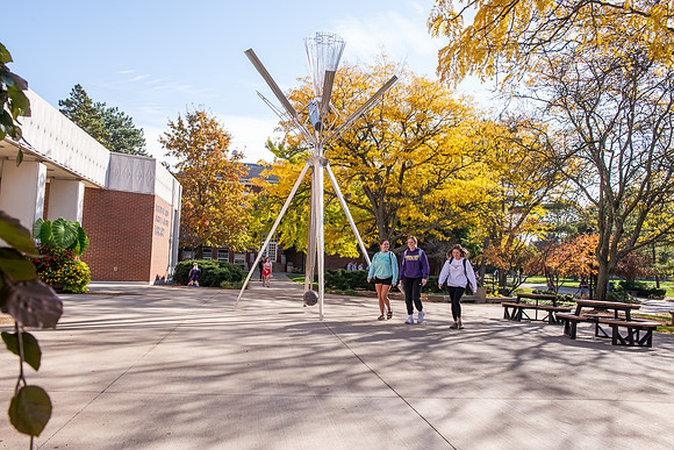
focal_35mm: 31
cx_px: 337
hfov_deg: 60.3
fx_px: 580
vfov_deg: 42.3
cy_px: 225
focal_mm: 31
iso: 320
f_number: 8
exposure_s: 1/320
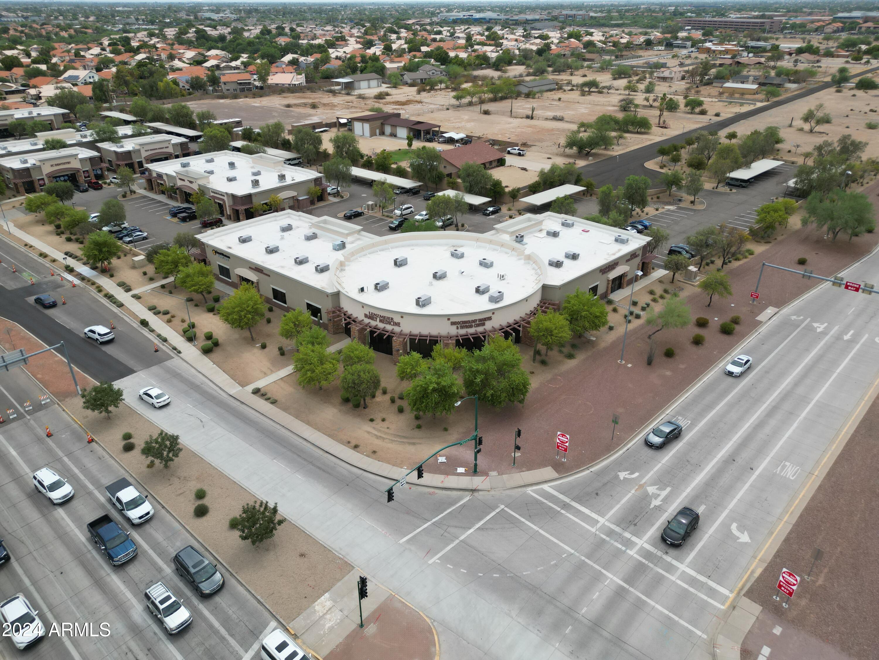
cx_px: 440
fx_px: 609
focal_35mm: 24
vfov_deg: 56.8
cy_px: 330
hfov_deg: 71.6
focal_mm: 6.72
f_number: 1.7
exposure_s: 1/2500
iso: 130
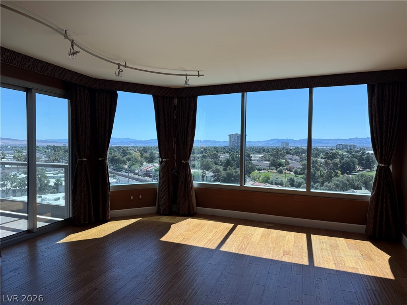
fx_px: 282
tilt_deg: -1.5
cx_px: 204
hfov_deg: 71.6
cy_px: 152
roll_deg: -0.7
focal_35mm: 24
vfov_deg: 56.8
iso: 80
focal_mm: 6.76
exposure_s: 1/1949
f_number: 1.78
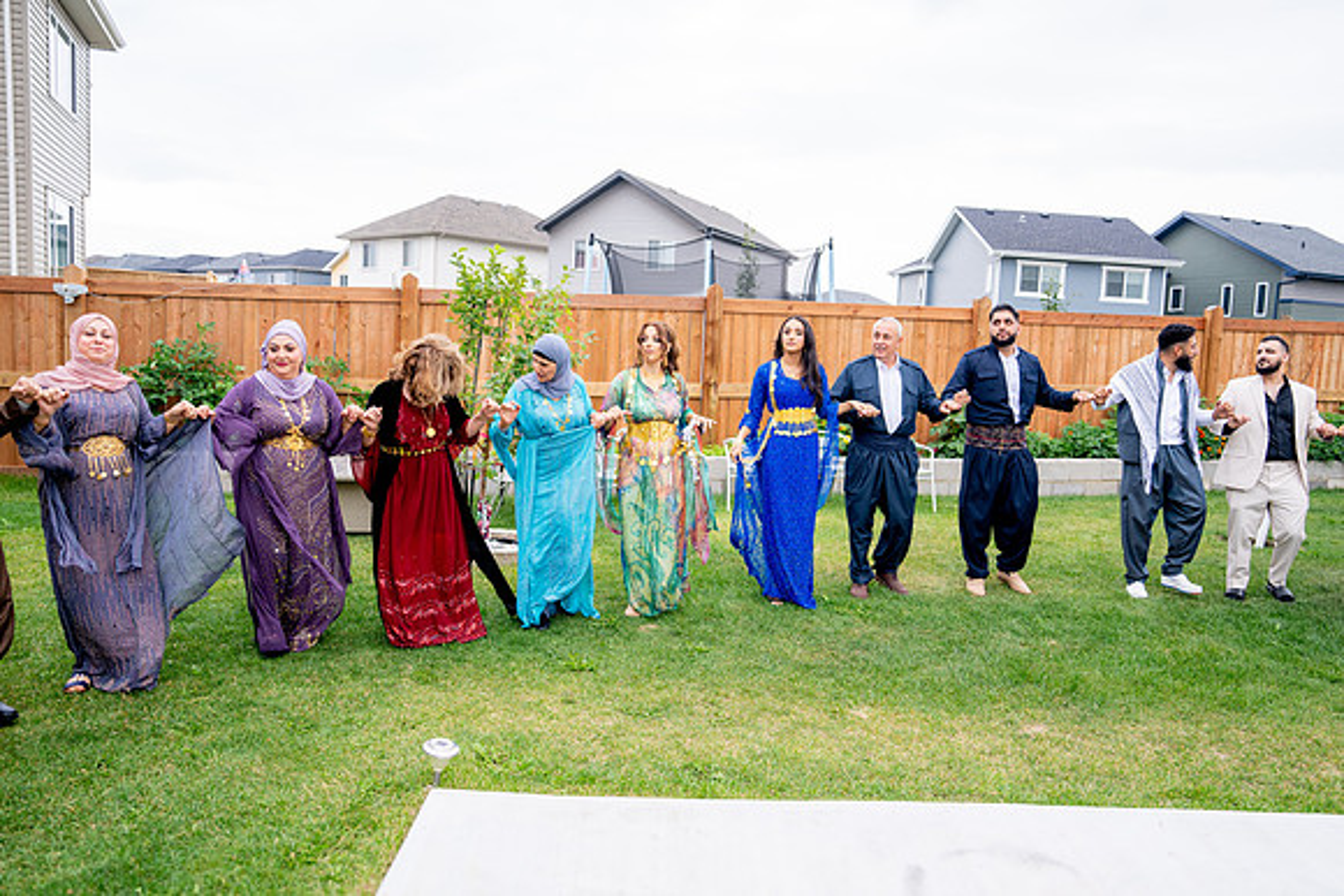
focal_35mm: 26
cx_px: 672
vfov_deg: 49.8
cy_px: 448
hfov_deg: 69.7
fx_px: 966
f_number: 2.8
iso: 100
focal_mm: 24
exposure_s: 1/400
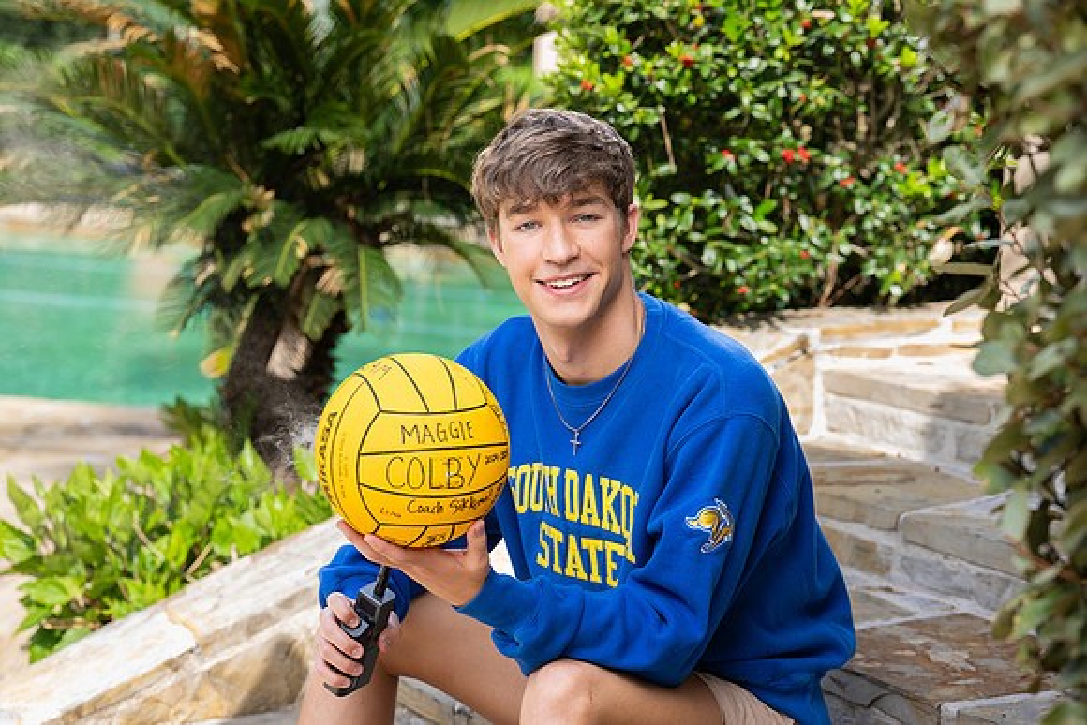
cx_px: 544
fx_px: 2386
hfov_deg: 25.7
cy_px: 362
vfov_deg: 17.3
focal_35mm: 79
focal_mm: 79
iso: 100
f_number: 4.5
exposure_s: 1/200
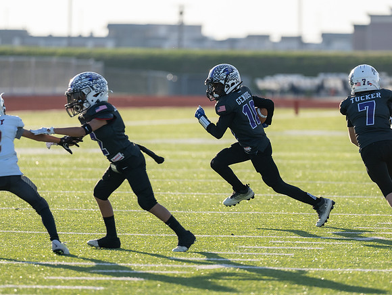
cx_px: 257
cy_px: 127
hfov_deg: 5.6
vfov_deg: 4.2
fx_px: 3996
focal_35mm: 353
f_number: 2.8
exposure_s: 1/1250
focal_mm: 200
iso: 100
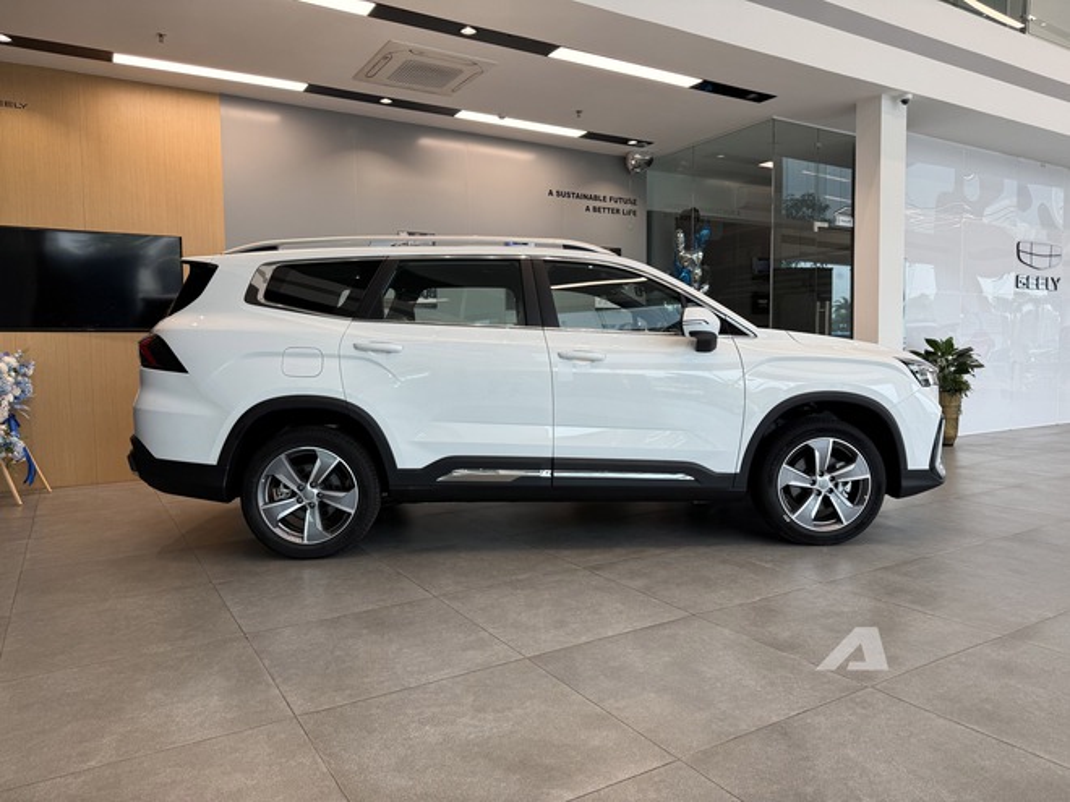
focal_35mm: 24
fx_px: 742
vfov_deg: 56.8
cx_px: 535
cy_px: 401
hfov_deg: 71.6
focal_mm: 6.76
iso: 64
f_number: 1.78
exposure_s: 1/271
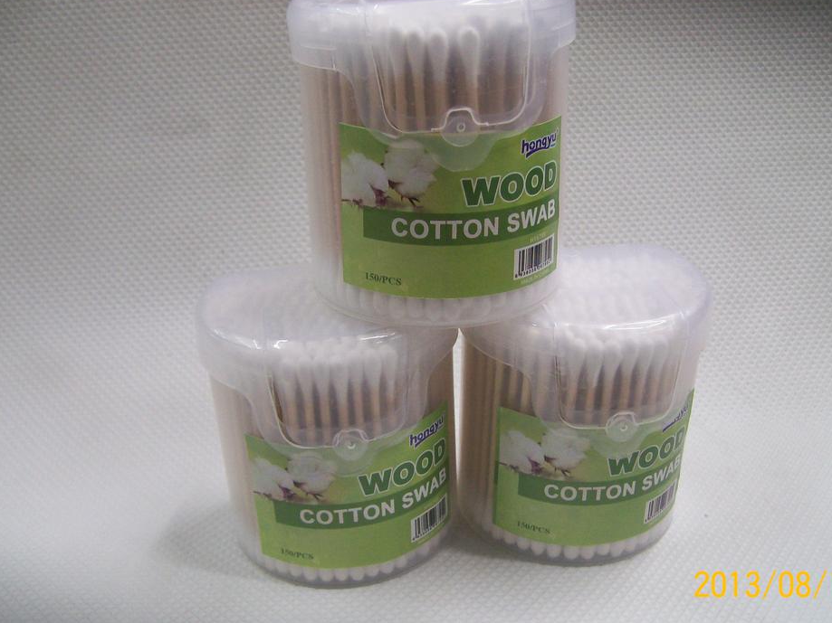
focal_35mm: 39
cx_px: 445
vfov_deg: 36.8
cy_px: 321
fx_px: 937
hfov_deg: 47.8
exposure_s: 1/26.9
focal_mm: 5.8
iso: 160
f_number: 2.8
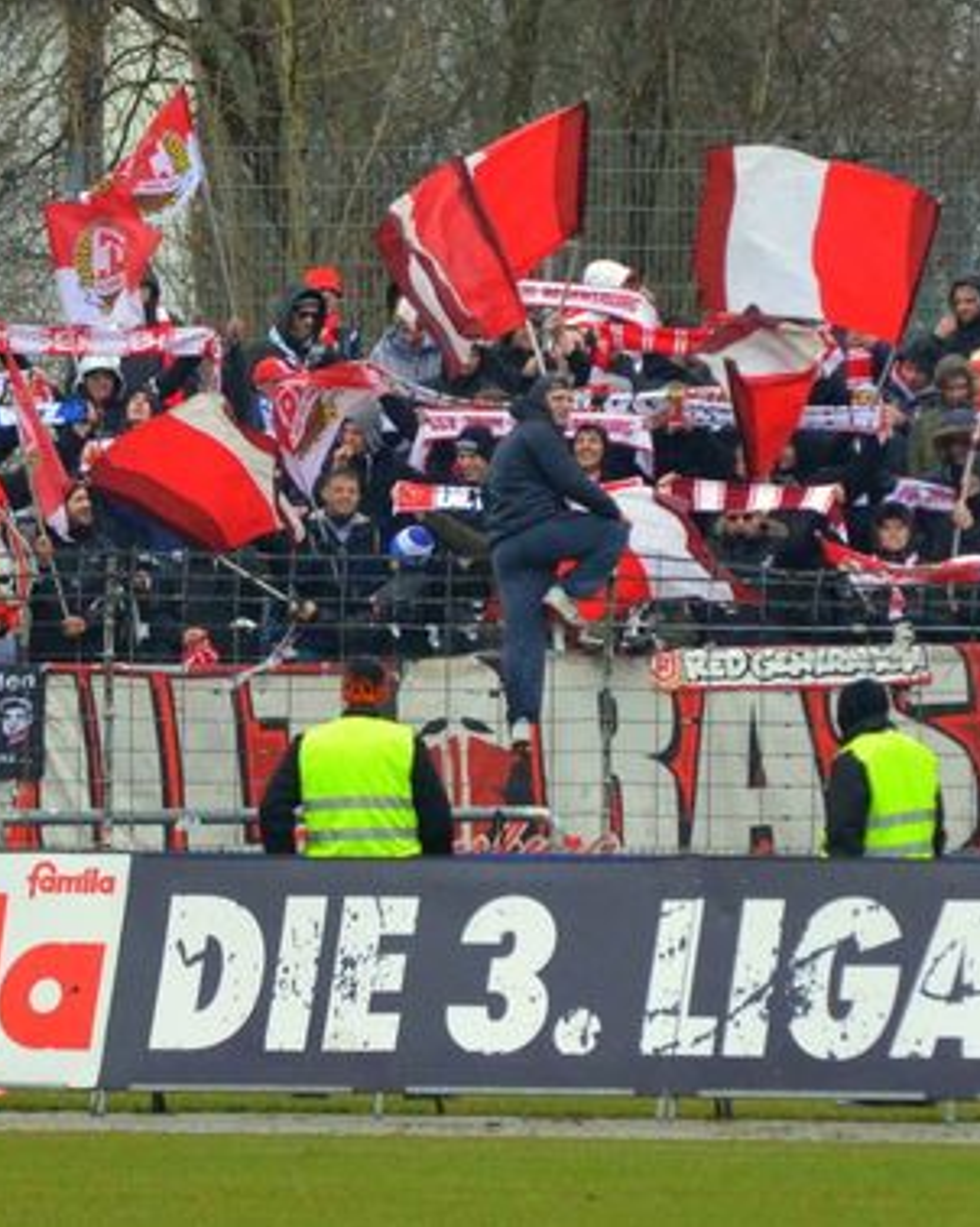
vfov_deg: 4.6
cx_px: 516
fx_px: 15421
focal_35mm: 425
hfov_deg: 3.6
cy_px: 614
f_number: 6.3
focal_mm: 200
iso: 1600
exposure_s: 1/1600
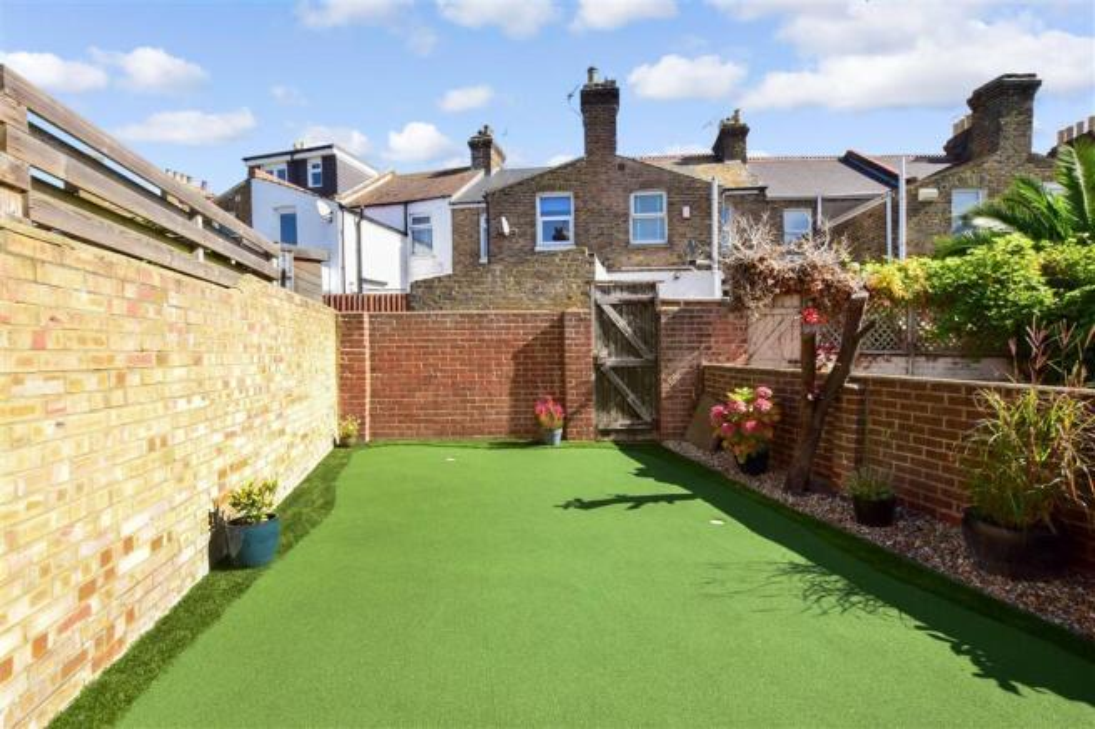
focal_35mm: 15
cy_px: 364
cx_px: 548
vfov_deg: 77.3
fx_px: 456
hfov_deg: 100.4
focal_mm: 10
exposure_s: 1/160
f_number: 20
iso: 400
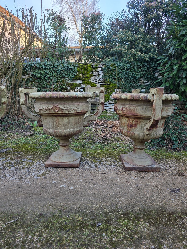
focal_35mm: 23
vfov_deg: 73.9
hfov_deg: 58.9
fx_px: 166
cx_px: 94
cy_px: 124
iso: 64
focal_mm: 6.3
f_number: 1.7
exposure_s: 1/180
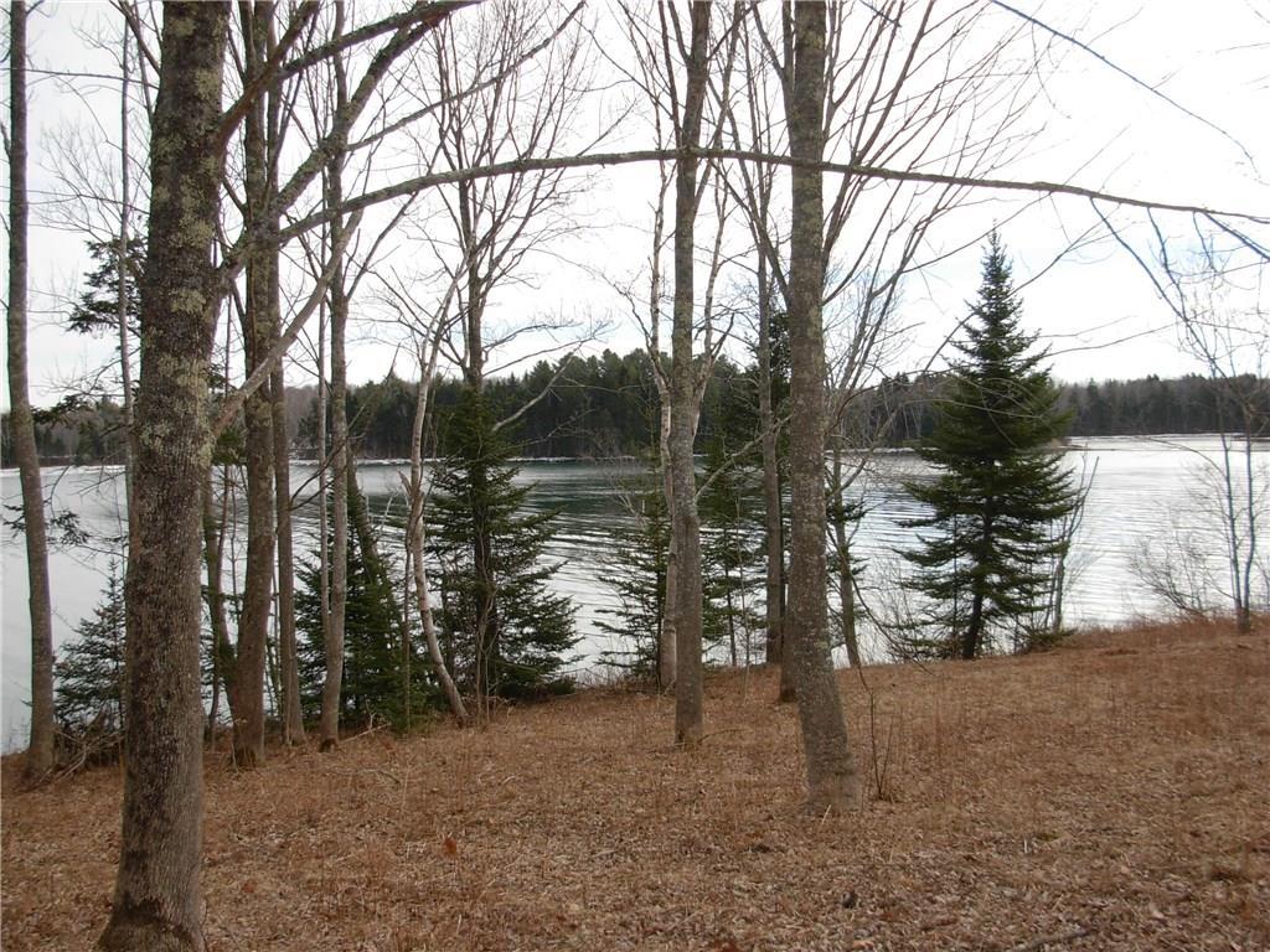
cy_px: 476
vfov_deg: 37.7
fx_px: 1394
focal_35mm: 38
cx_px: 635
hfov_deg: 49.0
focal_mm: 6.3
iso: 79
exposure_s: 1/664
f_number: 2.9
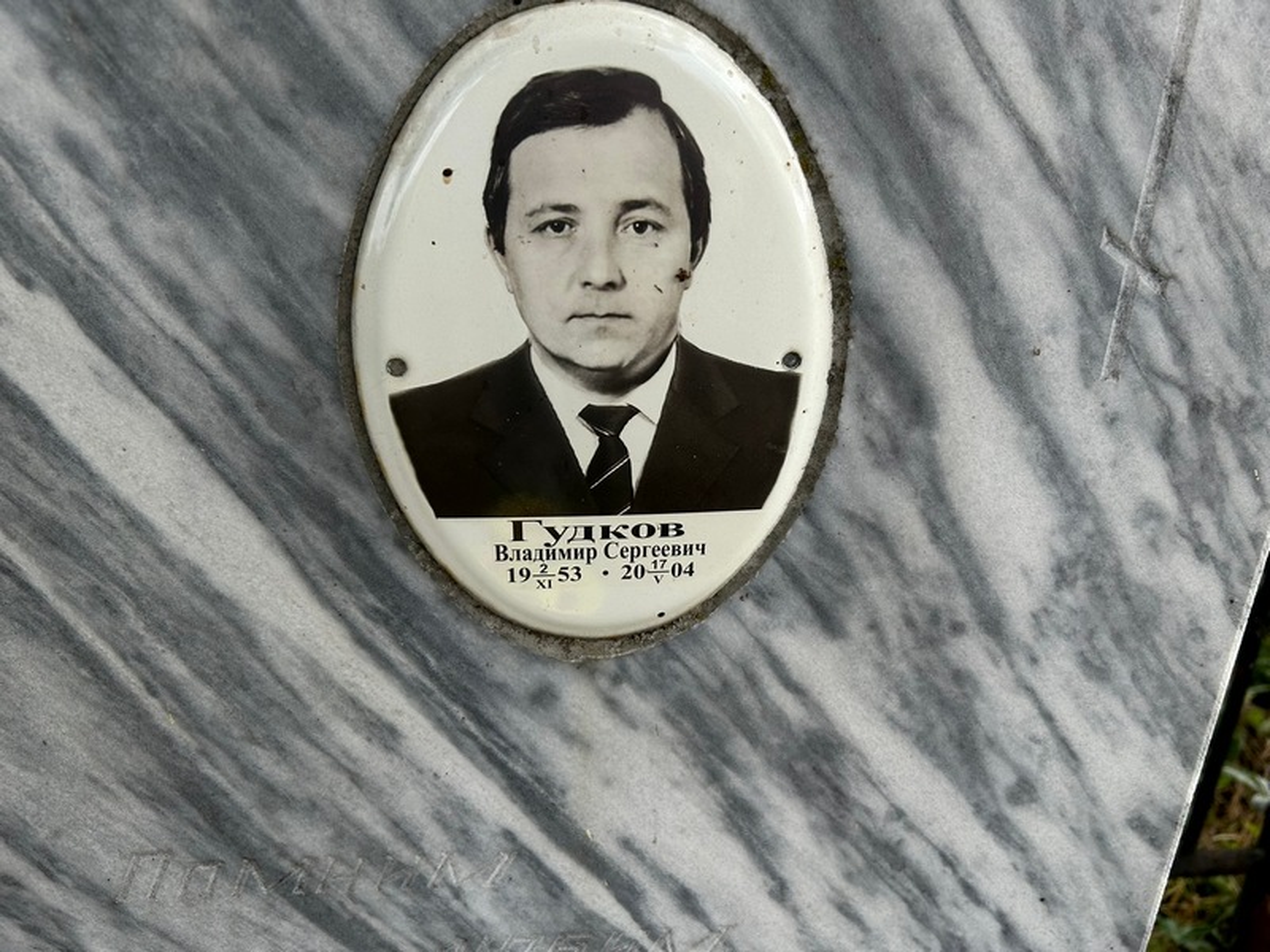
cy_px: 476
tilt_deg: -25.5
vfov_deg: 53.1
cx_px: 635
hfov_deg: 67.3
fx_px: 954
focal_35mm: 26
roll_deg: -0.9
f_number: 1.5
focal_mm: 5.7
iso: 50
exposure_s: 1/780
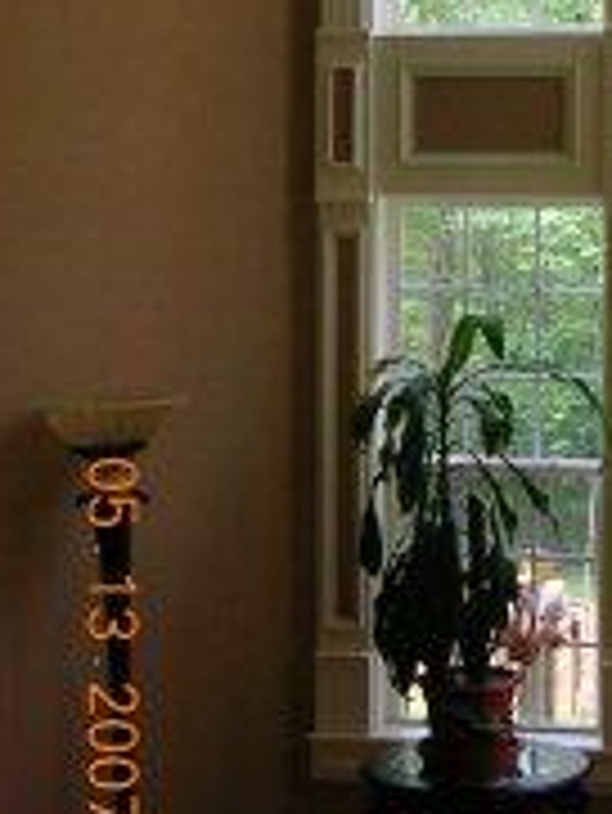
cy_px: 166
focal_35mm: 94
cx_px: 711
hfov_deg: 15.2
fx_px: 2213
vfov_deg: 20.6
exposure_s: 1/71.8
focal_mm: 5.8
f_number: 2.8
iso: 50
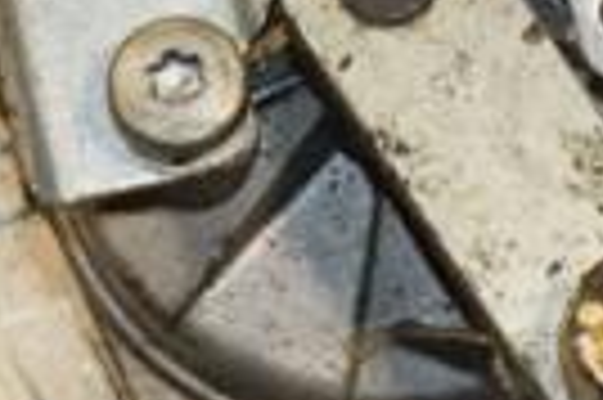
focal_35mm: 336
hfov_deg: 6.1
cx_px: 972
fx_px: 5621
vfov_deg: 4.1
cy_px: 148
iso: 800
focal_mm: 50
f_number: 8
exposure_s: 1/200
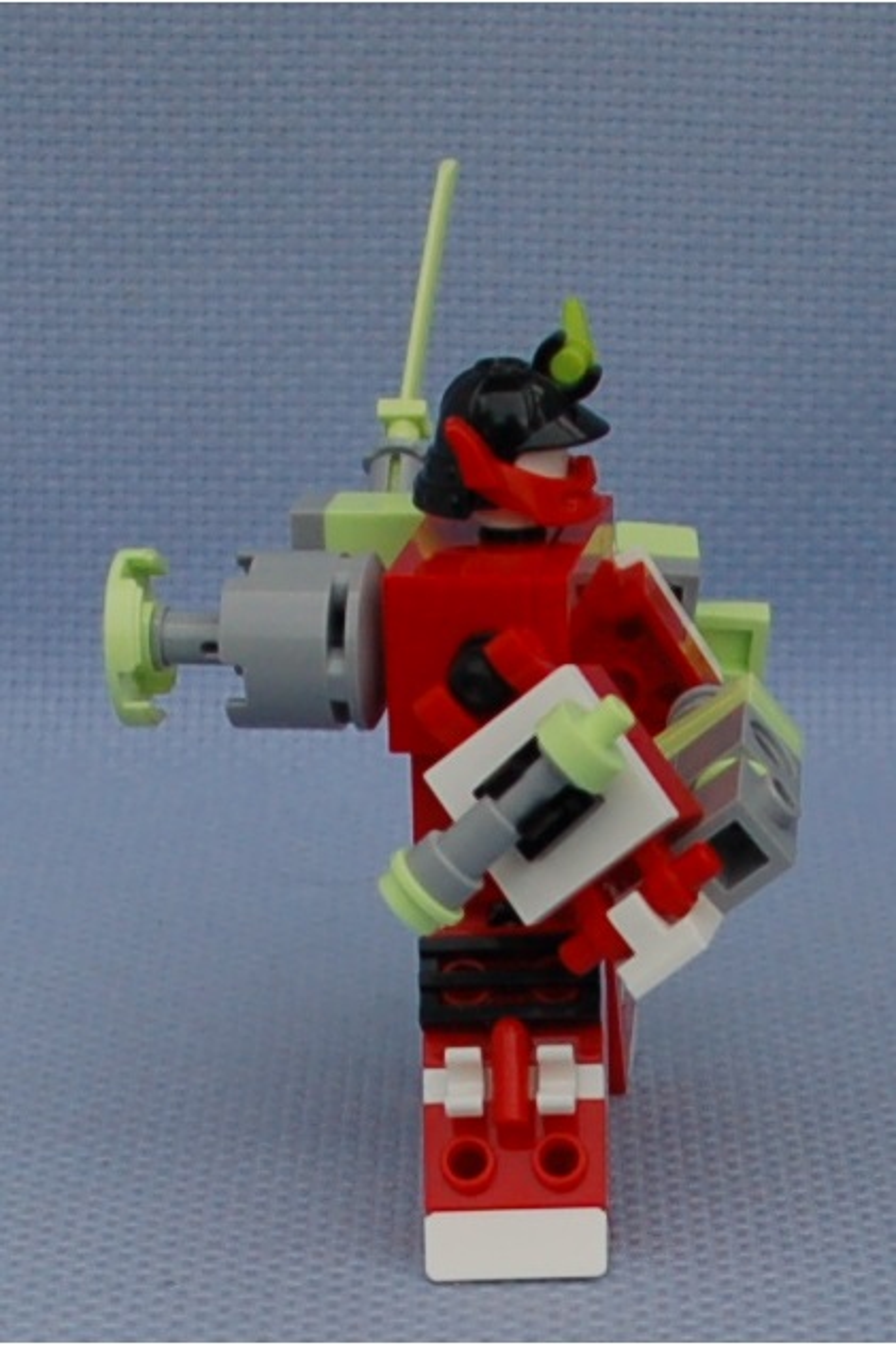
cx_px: 448
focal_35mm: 30
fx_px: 1121
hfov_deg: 43.6
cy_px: 672
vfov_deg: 61.9
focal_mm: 20
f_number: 3.8
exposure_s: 1/500
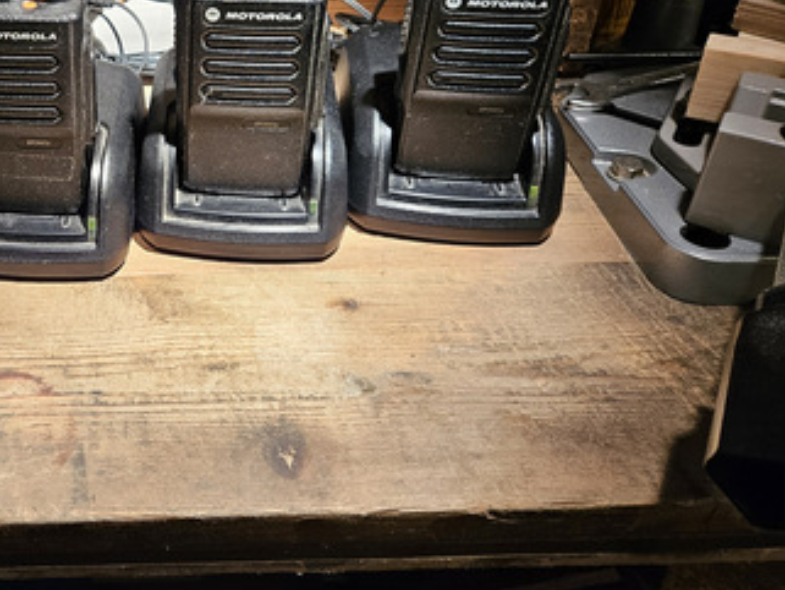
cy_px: 169
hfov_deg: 40.5
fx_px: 975
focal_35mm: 43
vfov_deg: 33.1
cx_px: 76
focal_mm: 5.4
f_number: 1.8
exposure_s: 1/100
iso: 200
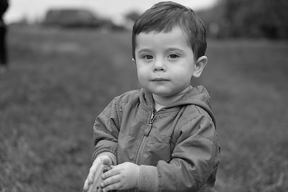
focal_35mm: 70
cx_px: 145
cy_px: 100
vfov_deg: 19.5
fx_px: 560
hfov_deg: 28.8
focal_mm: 35
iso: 200
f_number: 1.4
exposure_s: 1/2000
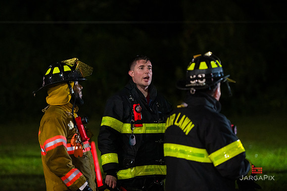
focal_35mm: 150
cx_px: 144
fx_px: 1195
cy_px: 96
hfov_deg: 13.7
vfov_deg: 9.1
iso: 12800
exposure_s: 1/200
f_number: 3.2
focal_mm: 150
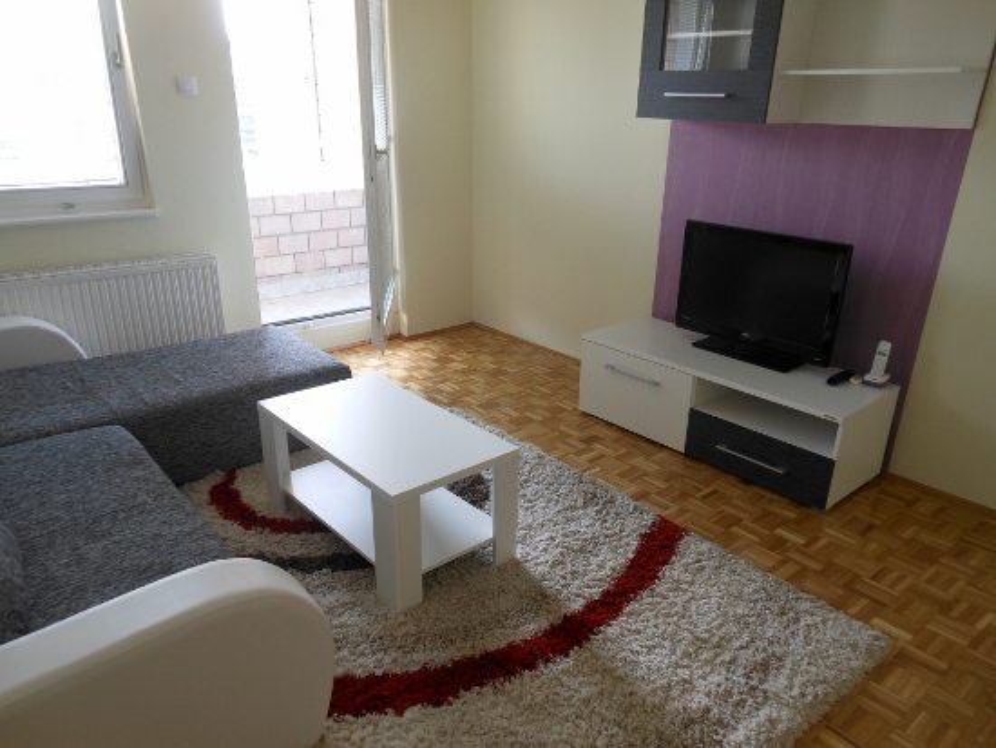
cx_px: 498
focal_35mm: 25
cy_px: 374
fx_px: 720
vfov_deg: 54.9
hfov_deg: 69.4
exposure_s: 1/30
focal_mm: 4.5
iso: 80
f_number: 3.2
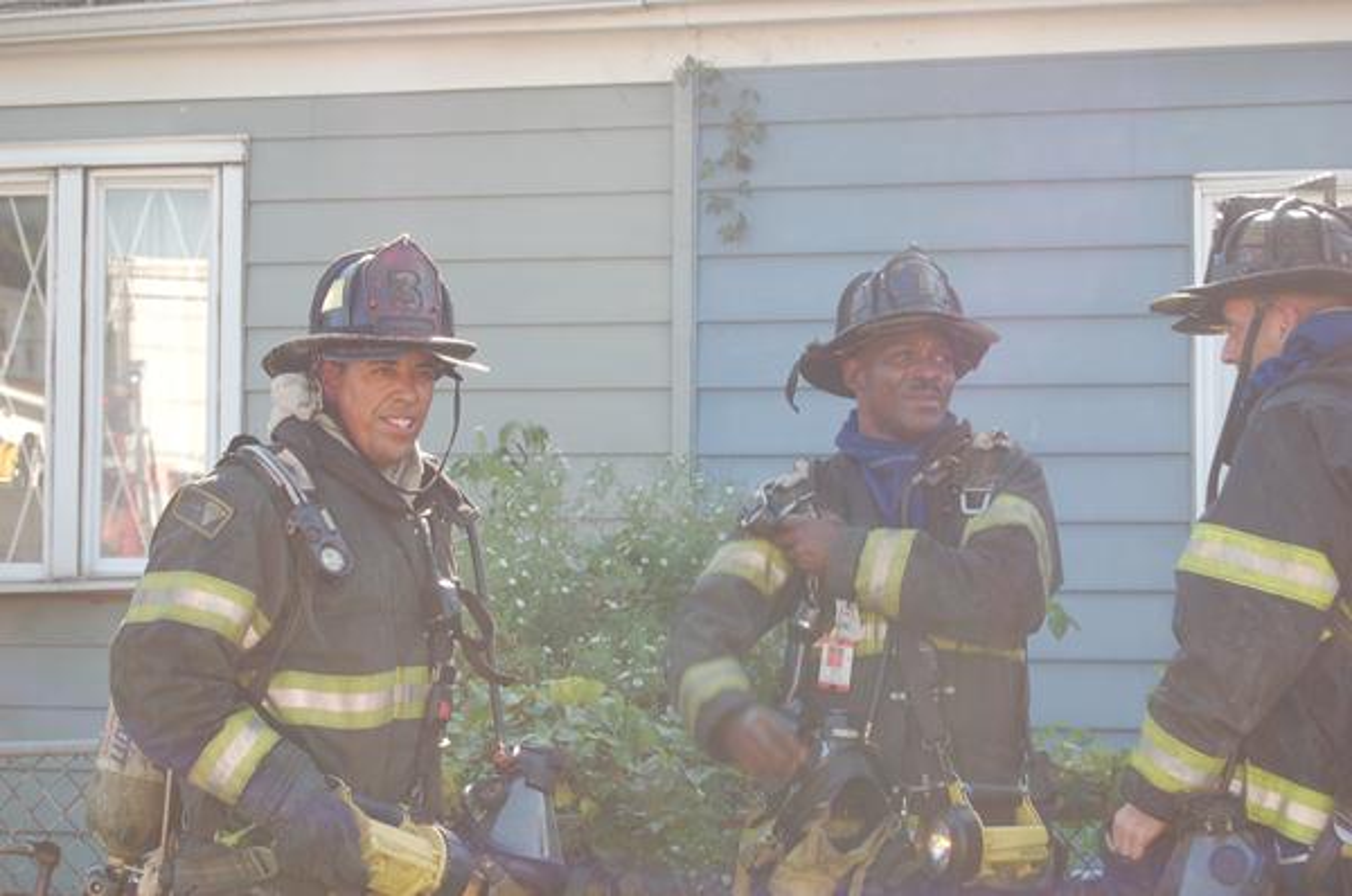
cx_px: 676
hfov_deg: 24.7
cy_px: 448
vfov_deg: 16.5
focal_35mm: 82
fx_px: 3093
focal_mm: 55
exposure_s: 1/125
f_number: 5.6
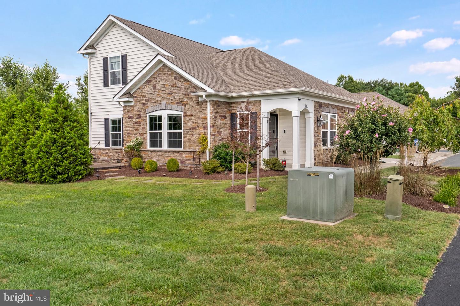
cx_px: 230
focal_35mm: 31
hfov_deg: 60.3
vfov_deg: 42.3
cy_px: 153
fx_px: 396
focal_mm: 31
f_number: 8
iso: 1250
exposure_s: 1/800
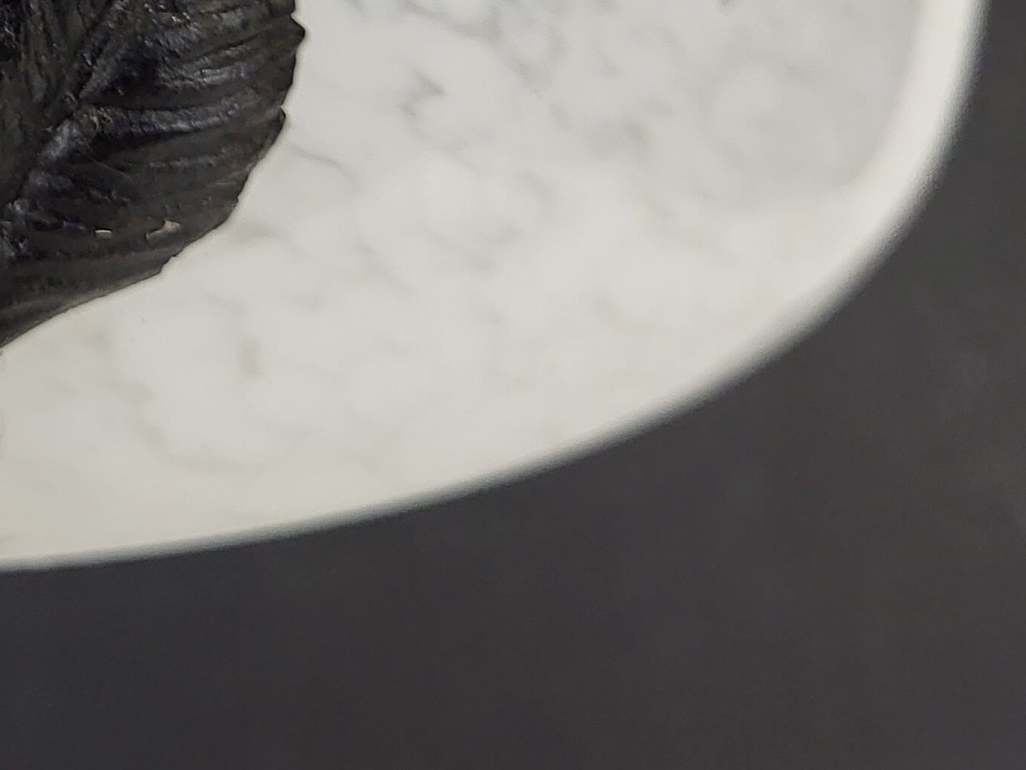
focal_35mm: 76
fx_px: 2253
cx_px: -268
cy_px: -213
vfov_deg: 18.2
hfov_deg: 23.1
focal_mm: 5.4
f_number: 1.8
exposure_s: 1/50
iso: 250
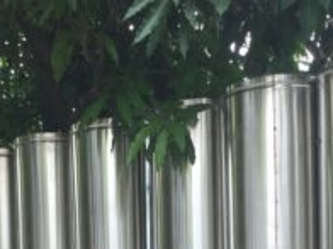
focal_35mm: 74
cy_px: 341
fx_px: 712
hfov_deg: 26.0
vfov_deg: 18.3
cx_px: 87
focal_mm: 3.3
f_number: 2.4
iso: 32
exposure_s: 1/100
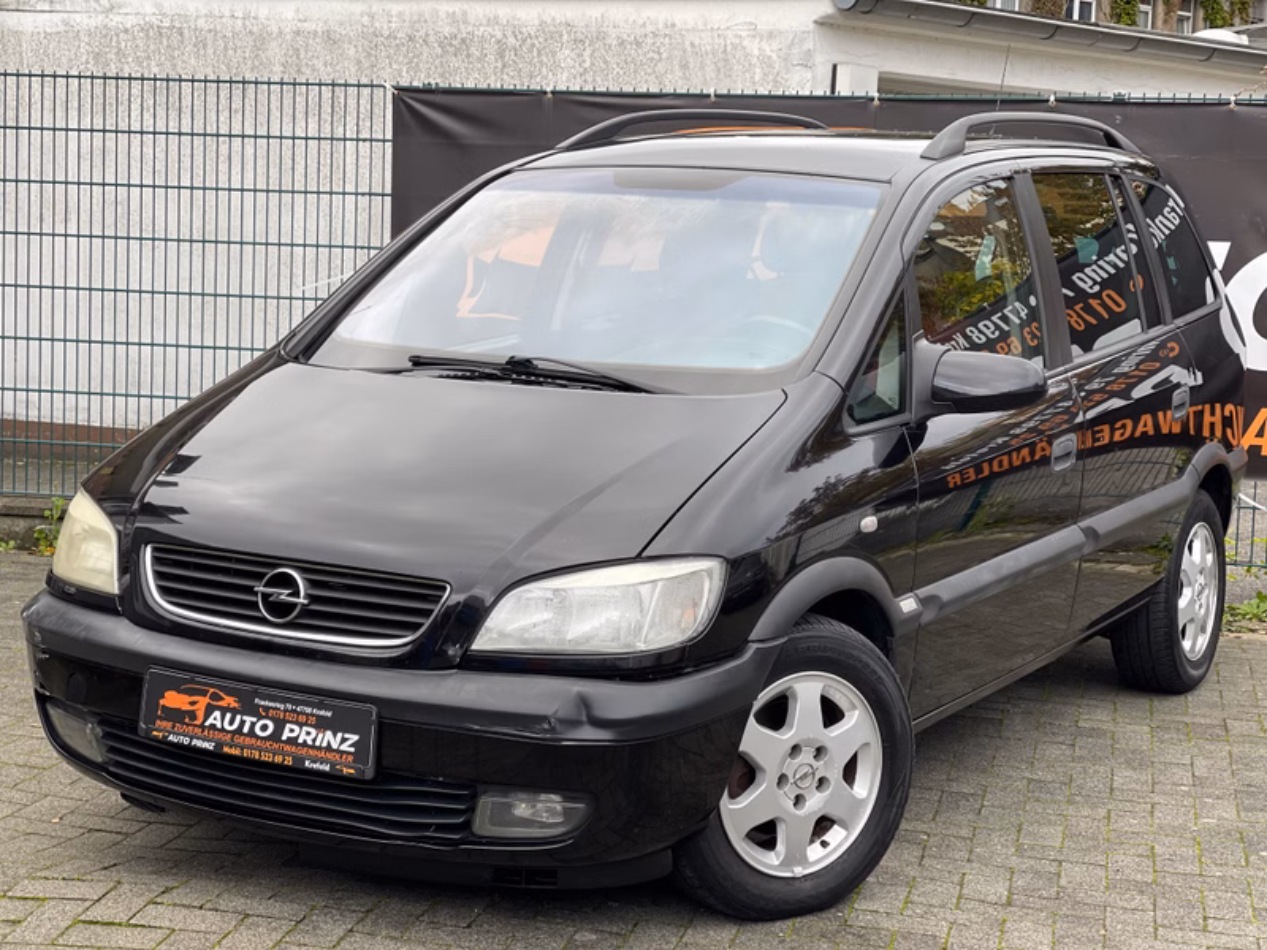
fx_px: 2343
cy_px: 475
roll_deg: -2.4
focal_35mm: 64
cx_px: 634
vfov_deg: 22.9
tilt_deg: -6.4
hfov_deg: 30.3
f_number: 2.2
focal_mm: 7.5
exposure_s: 1/121
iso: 32
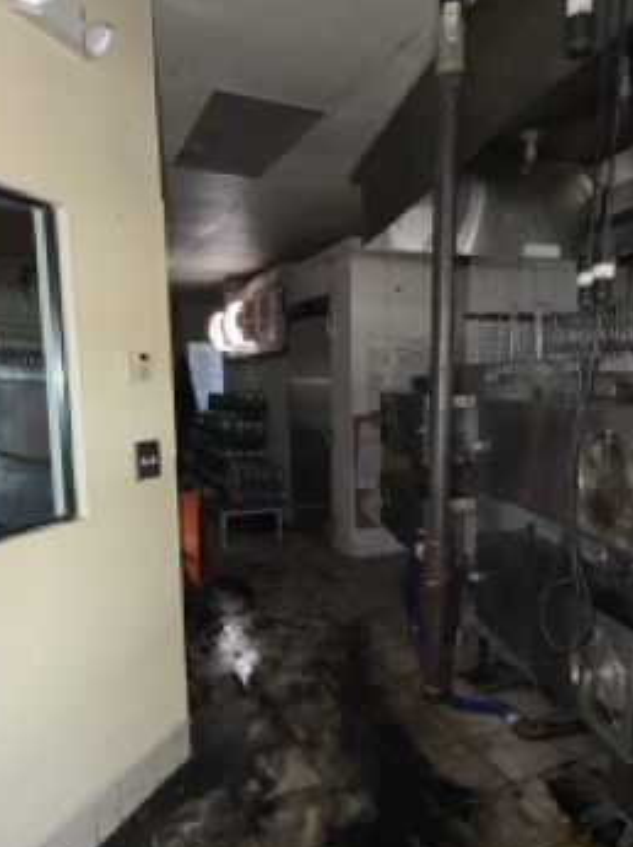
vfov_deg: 67.0
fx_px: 635
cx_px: 361
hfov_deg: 52.8
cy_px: 489
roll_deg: +0.5
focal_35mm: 26
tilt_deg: -10.0
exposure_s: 1/30
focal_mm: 2.22
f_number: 2.2
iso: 500
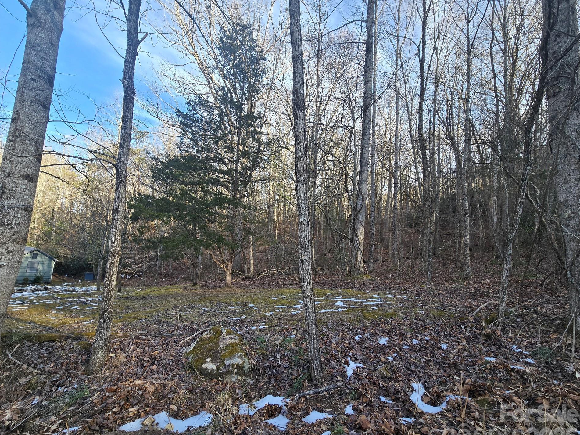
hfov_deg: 102.1
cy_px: 228
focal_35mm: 14
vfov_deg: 85.6
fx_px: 235
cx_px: 288
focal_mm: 2.2
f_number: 2.2
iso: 50
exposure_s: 1/381
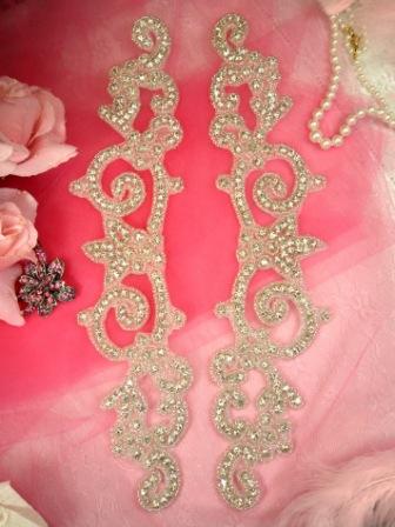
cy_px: 264
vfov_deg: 51.4
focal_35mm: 36
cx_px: 198
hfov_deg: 39.7
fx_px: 548
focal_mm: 6.5
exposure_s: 1/125
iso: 80
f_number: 4.1
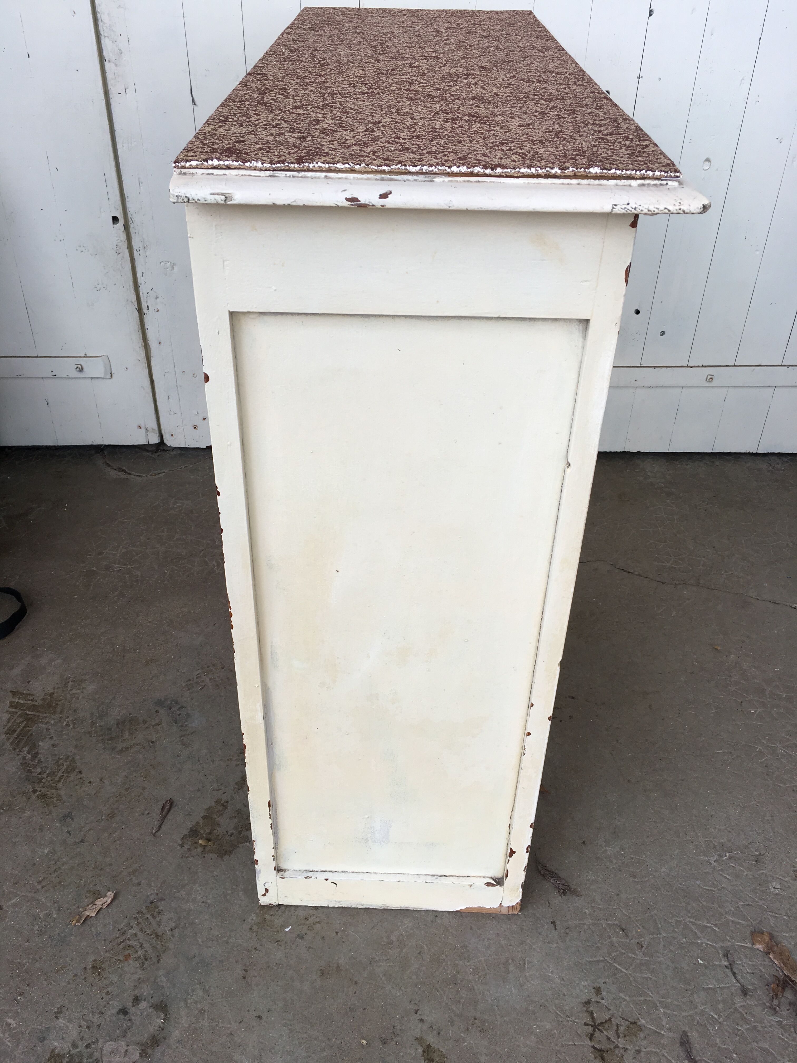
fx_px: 890
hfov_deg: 48.2
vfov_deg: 61.7
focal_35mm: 29
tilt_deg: -34.8
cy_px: 532
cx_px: 398
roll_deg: -1.4
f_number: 2.2
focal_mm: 4.15
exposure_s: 1/170
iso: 25
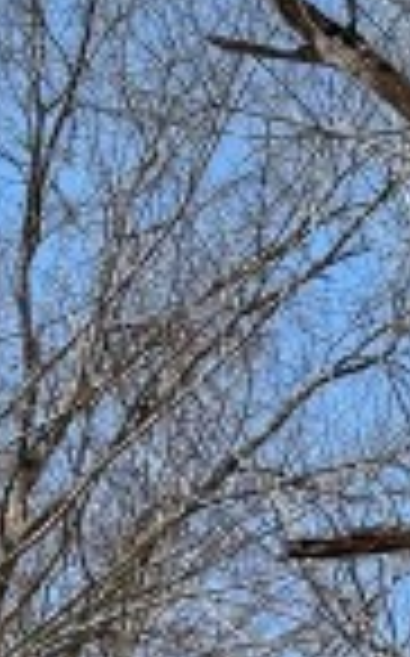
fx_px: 3207
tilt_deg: +21.2
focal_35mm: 179
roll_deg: -2.4
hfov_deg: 7.3
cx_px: 509
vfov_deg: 10.7
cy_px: 1310
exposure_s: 1/3247
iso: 80
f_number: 1.78
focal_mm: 6.76
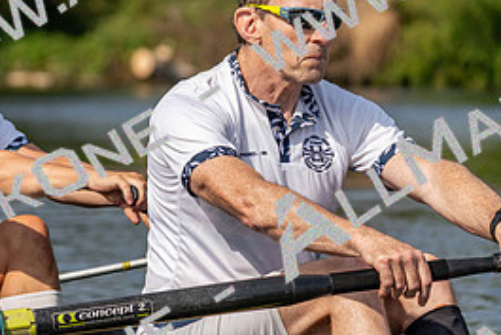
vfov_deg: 3.1
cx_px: 113
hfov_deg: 4.7
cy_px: 103
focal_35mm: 437
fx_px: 6085
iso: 160
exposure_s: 1/1600
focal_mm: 200
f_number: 5.6
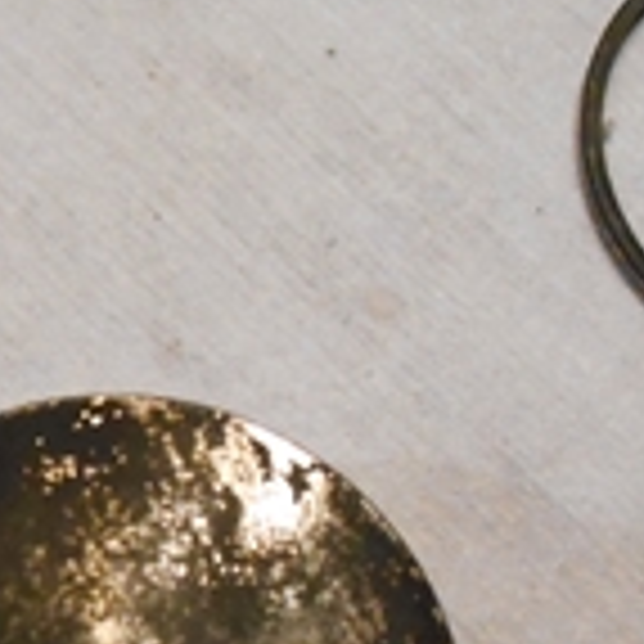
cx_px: 101
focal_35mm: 83
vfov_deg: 20.2
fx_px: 1747
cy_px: 653
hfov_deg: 20.6
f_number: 3.4
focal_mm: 4.7
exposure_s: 1/50
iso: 800
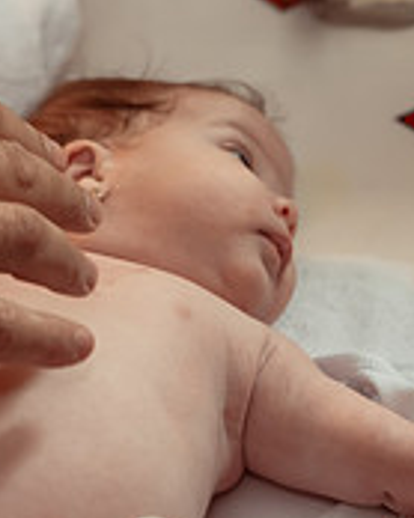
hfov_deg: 10.7
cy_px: 256
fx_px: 2207
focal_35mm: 144
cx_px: 125
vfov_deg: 13.4
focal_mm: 46
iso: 2000
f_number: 3.5
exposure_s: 1/250
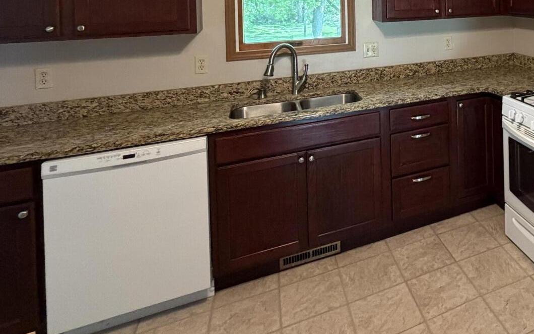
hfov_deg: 57.3
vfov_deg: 39.1
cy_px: -4
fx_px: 407
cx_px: 480
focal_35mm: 28
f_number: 2.2
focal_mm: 2.22
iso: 320
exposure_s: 1/60
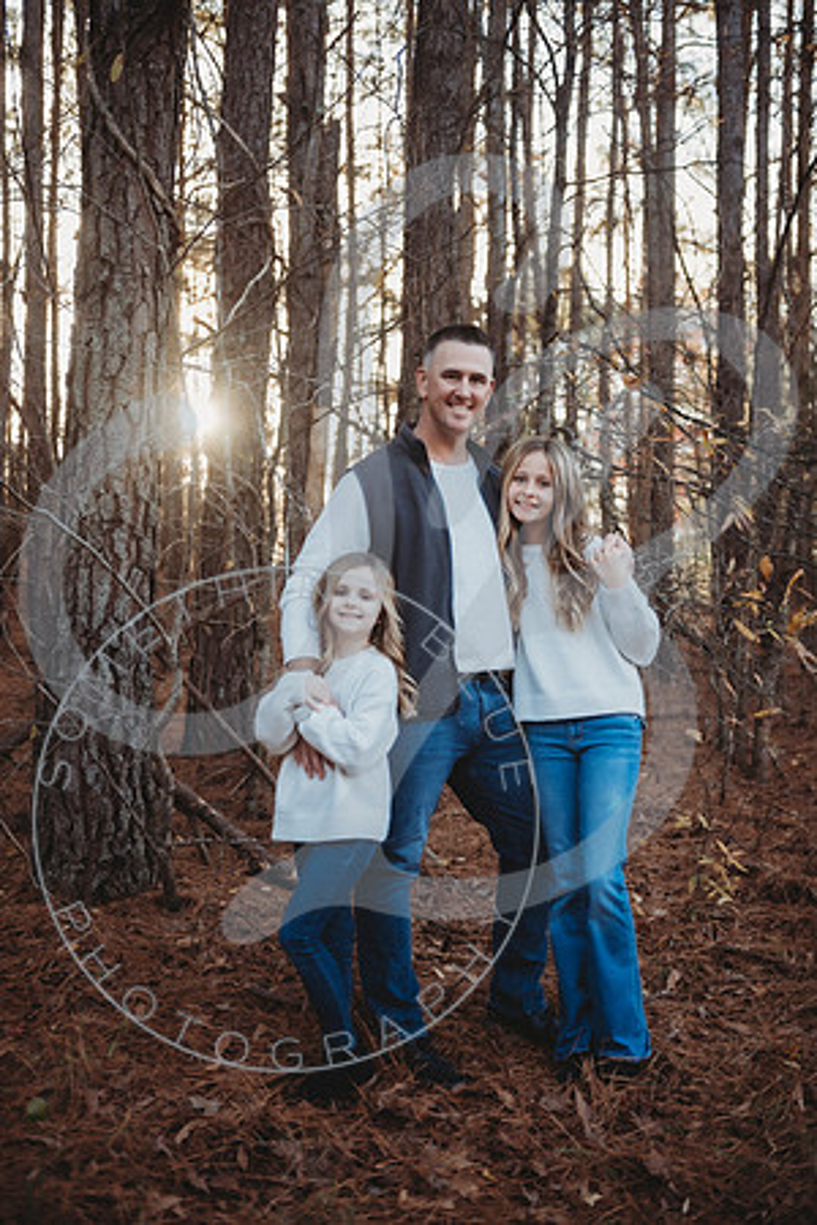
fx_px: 1532
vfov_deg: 43.6
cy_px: 612
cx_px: 408
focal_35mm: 45
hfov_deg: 29.9
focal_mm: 45
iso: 400
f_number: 2.8
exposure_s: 1/250
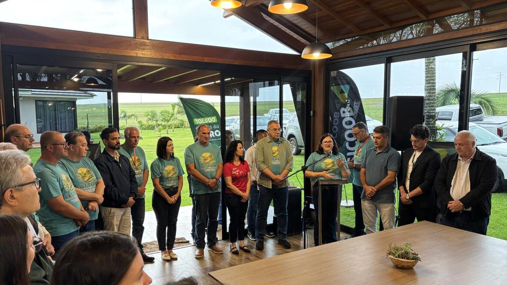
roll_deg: +0.2
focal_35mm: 29
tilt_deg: -6.3
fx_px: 390
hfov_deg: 66.1
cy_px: 159
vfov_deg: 40.1
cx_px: 254
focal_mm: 5.96
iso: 125
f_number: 1.6
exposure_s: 1/60
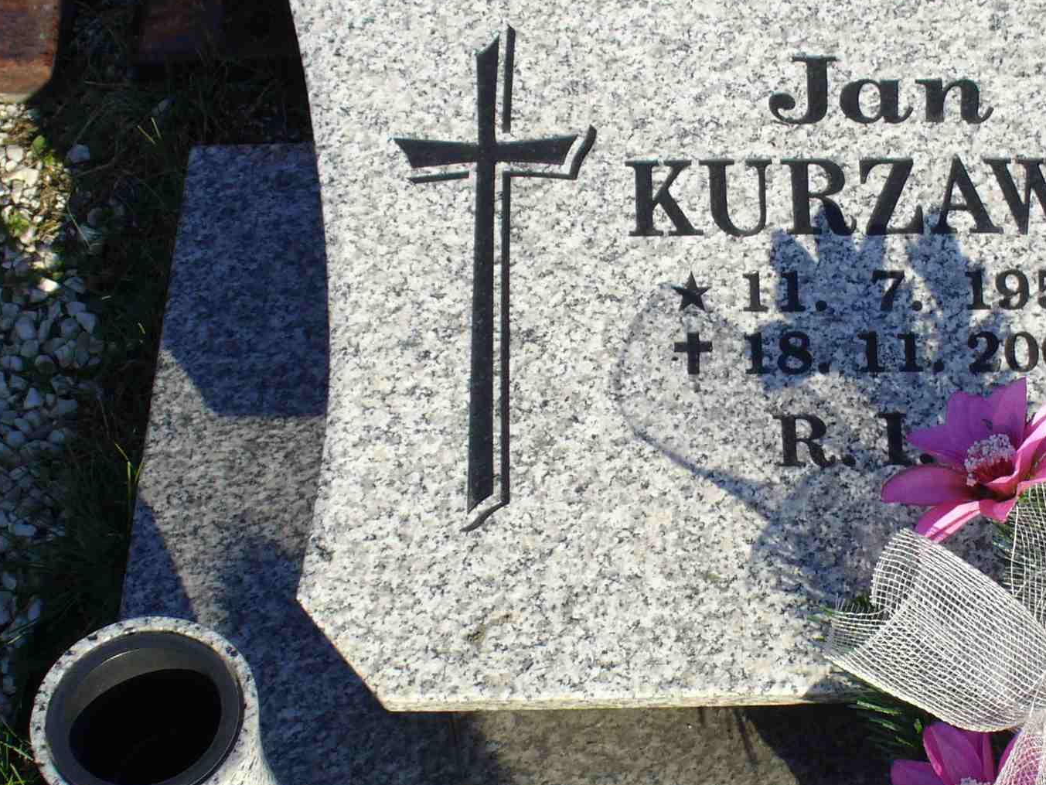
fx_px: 2115
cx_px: 795
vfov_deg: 21.0
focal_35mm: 70
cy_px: 475
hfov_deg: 27.4
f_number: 5.6
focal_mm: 6.1
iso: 80
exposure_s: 1/200
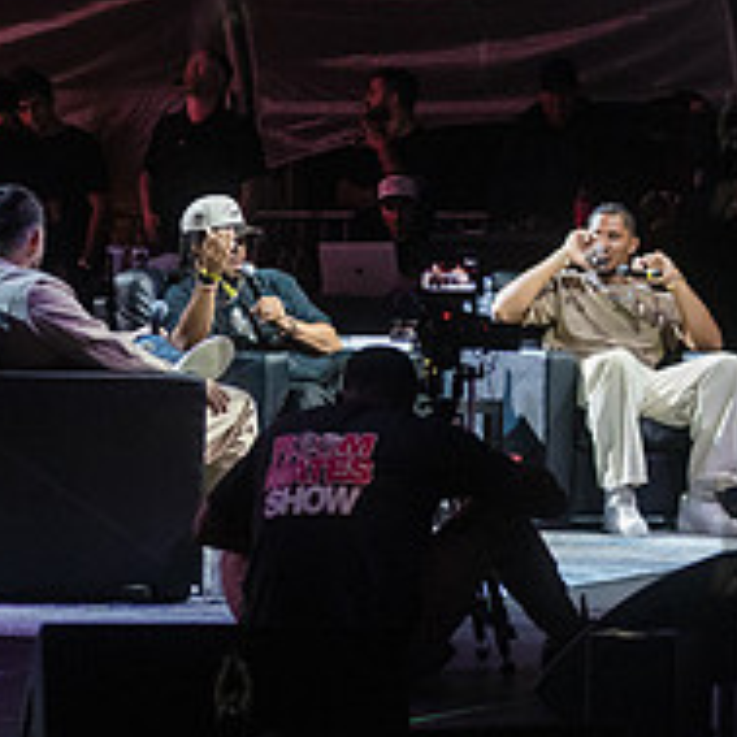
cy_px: 337
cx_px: 230
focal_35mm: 209
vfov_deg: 8.4
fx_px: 5034
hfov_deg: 8.4
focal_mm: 80
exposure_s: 1/800
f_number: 4.5
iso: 5000
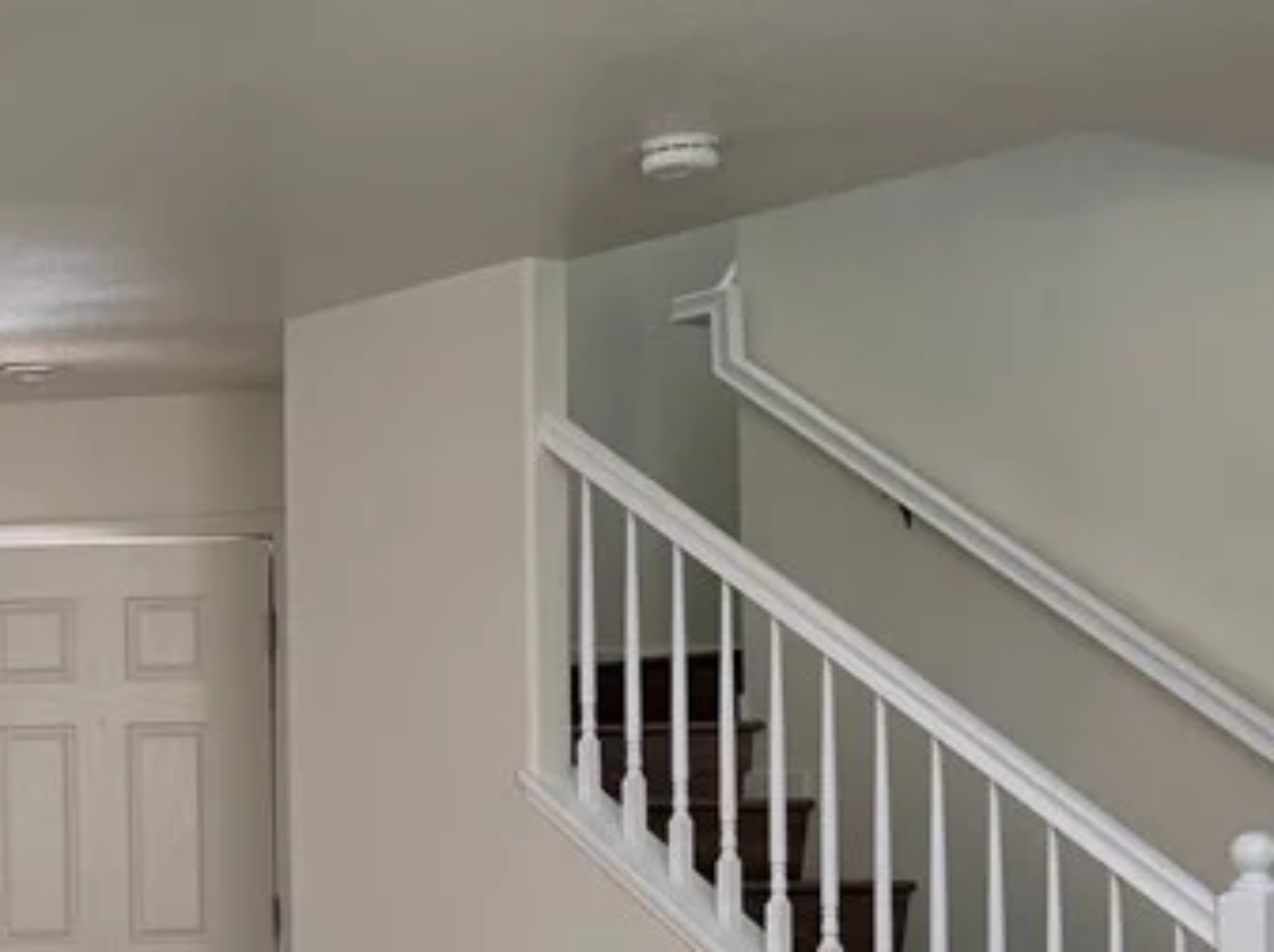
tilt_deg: -0.3
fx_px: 2684
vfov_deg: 19.8
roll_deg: +0.3
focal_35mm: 73
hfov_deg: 24.4
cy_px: 831
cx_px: -227
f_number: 1.78
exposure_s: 1/172
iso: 80
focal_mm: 6.76
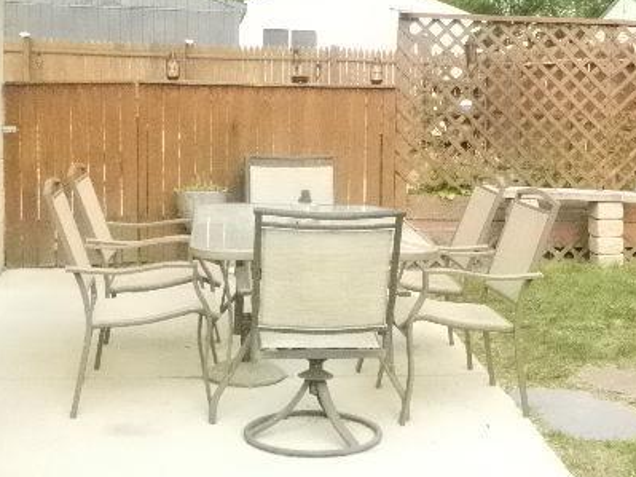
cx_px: 453
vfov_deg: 24.0
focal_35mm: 61
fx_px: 1120
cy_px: 222
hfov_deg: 31.3
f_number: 8
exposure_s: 1/2000
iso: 3200
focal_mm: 6.9
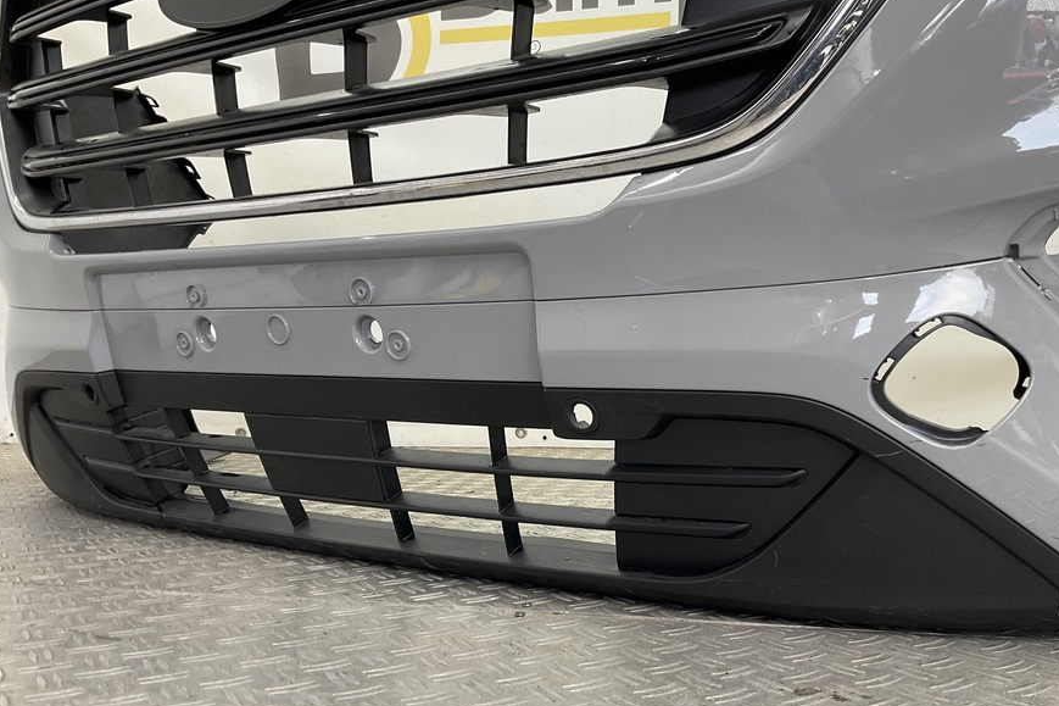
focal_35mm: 35
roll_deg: -1.1
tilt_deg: -3.9
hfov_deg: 54.4
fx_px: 1029
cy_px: 413
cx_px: 567
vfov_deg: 37.7
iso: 32
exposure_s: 1/100
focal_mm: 3
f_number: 1.8
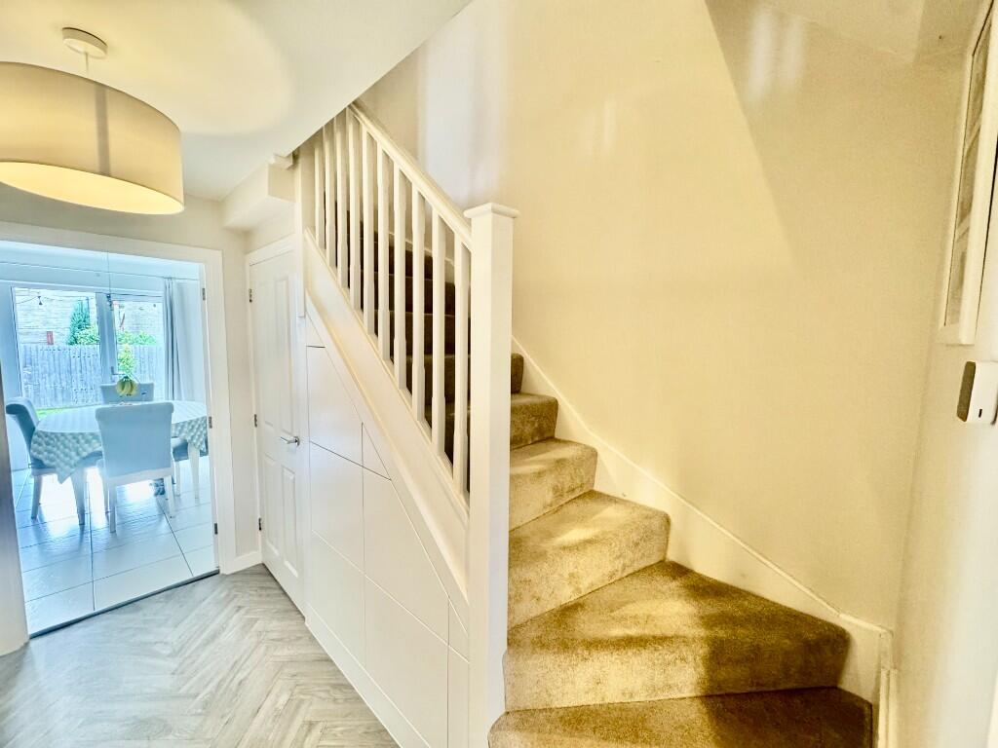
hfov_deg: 102.1
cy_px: 374
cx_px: 499
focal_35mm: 14
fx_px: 404
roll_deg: -0.8
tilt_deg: -5.5
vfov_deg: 85.7
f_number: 2.2
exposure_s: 1/50
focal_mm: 2.22
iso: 250
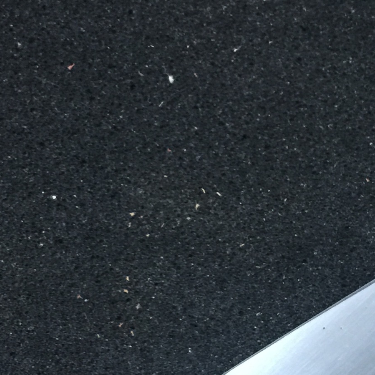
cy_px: 342
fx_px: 931
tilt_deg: -77.6
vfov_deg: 22.2
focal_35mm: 76
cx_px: 360
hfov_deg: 22.1
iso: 125
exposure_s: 1/10
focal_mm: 4.15
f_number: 2.2
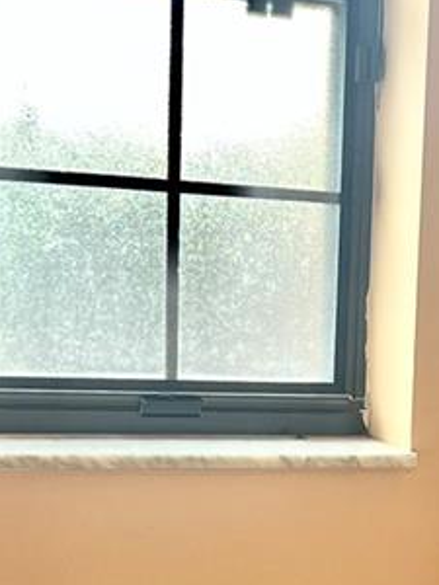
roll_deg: -2.1
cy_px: 620
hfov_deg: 13.9
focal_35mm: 104
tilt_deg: -10.8
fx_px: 1759
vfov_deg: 18.3
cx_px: 501
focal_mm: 5.7
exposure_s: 1/121
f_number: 1.5
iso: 100
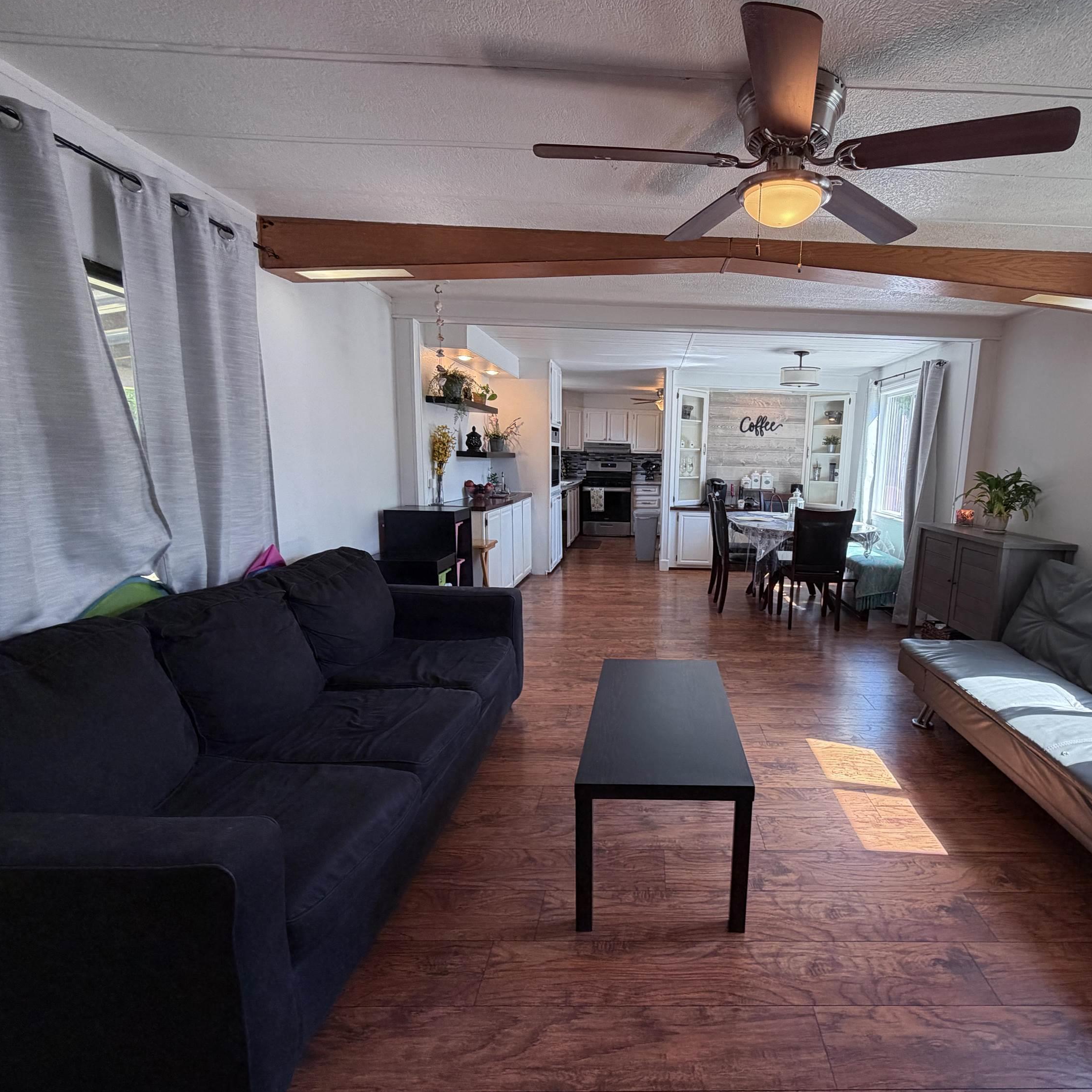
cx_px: 662
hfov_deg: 82.8
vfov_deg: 84.0
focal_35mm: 17
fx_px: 607
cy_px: 558
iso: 160
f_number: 2.2
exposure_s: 1/120
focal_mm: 2.22
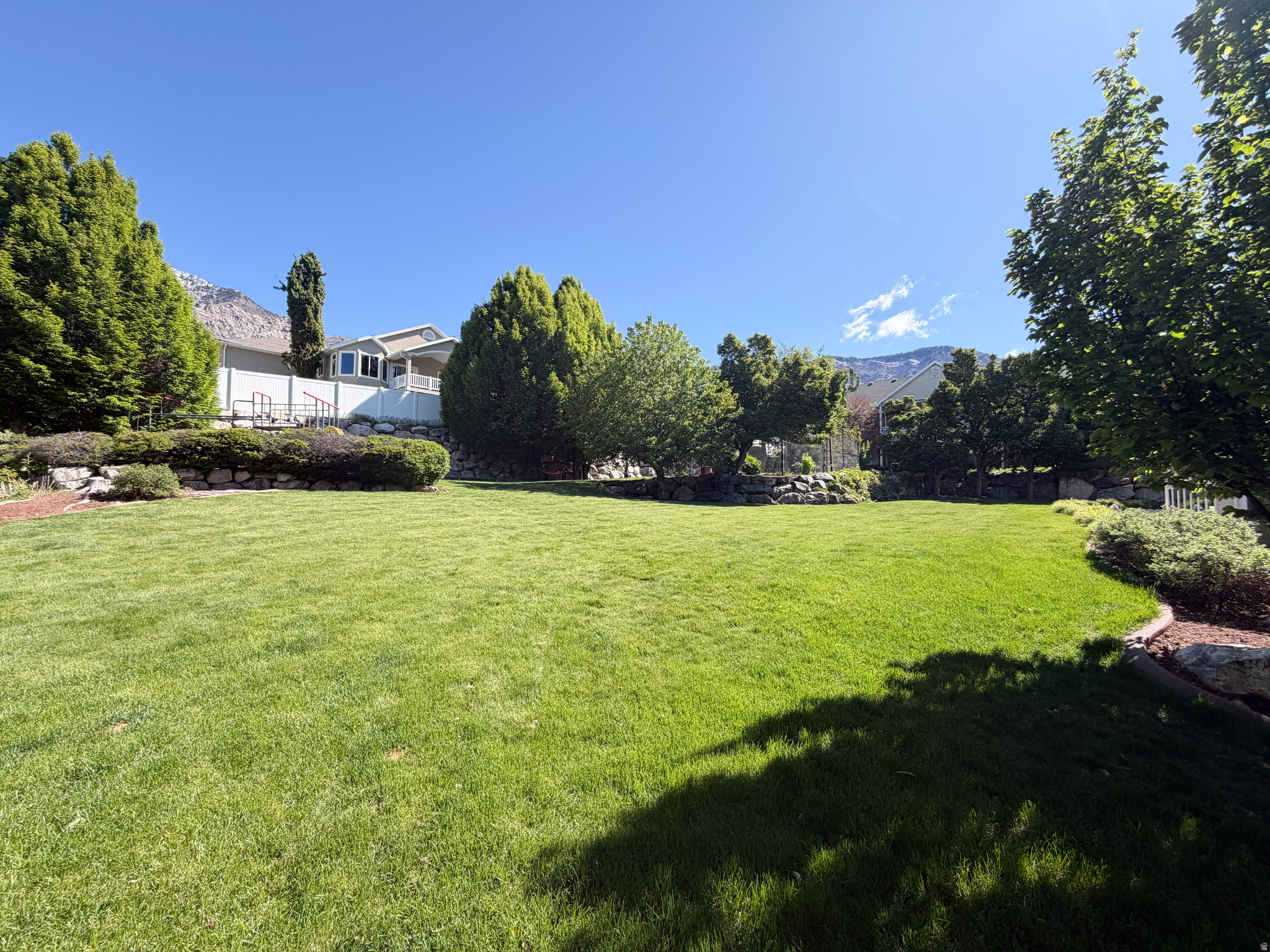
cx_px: 635
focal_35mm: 14
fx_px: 514
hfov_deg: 102.1
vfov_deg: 85.7
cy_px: 476
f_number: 2.2
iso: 40
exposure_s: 1/750
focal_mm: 2.22
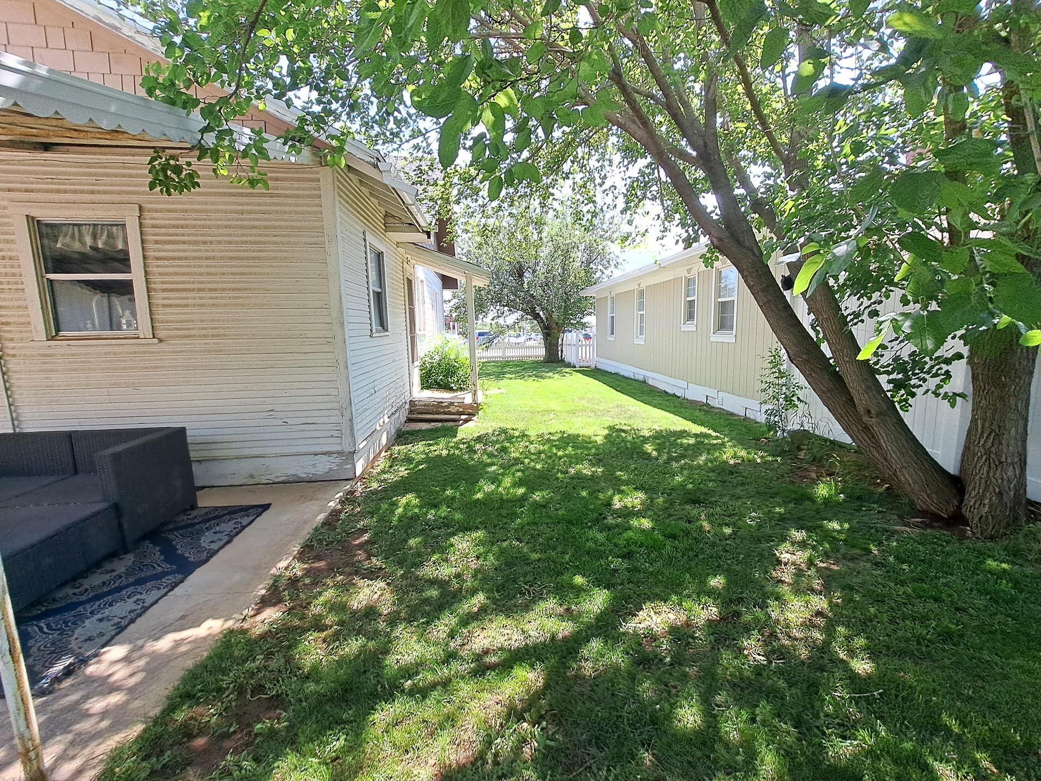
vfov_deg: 85.6
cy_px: 400
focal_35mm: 14
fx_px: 421
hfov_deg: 102.0
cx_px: 550
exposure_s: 1/281
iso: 50
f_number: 2.2
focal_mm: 1.74
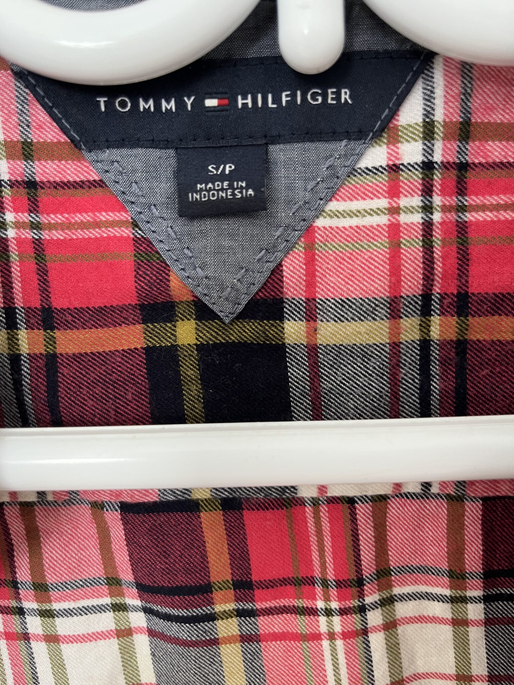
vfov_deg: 67.3
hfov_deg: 53.1
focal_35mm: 26
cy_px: 342
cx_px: 257
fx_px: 515
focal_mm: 5.1
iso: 200
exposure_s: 1/60
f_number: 1.6
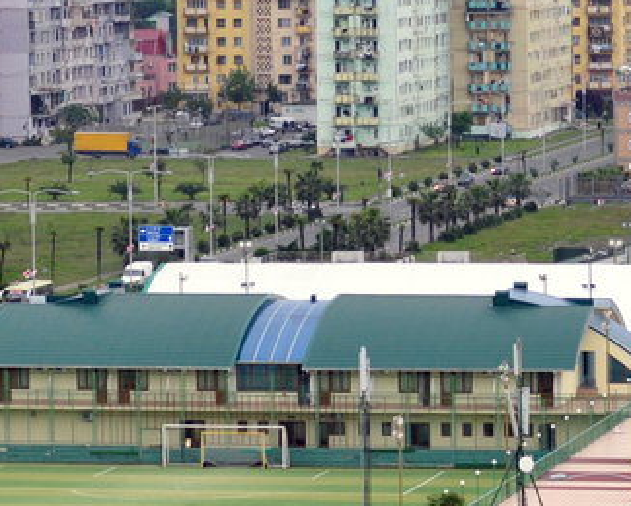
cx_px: 388
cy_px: 129
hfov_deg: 7.4
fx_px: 4861
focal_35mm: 260
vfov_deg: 6.0
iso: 500
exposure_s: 1/125
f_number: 5.6
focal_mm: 50
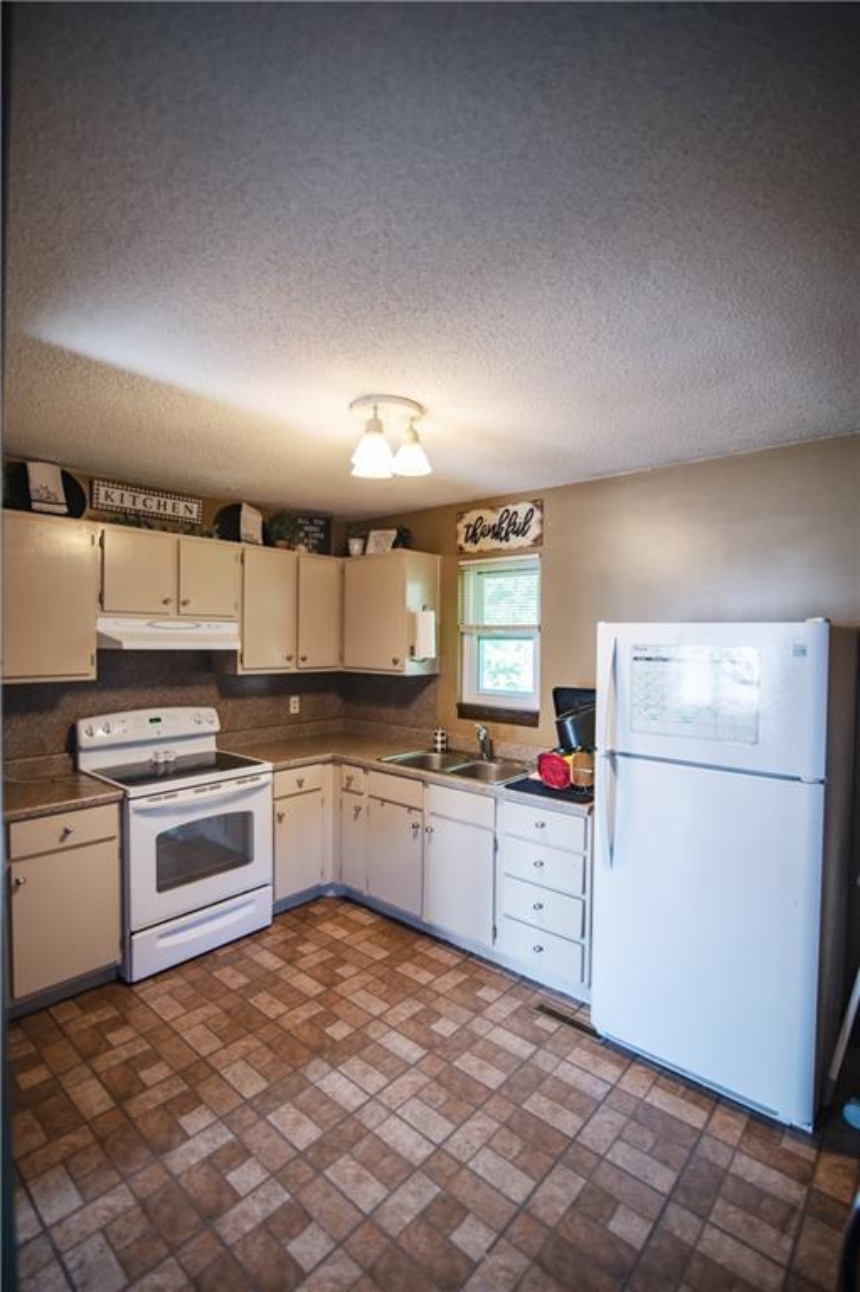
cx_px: 430
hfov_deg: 73.7
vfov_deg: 96.8
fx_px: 574
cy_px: 646
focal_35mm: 16
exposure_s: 1/200
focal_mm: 16
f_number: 2.8
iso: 800
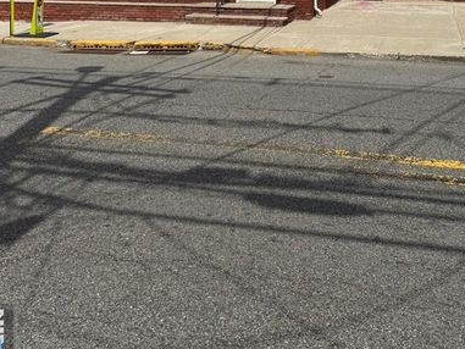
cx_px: 284
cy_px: -21
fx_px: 564
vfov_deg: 31.1
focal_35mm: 42
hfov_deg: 44.5
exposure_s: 1/10309
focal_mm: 6.76
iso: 80
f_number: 1.78
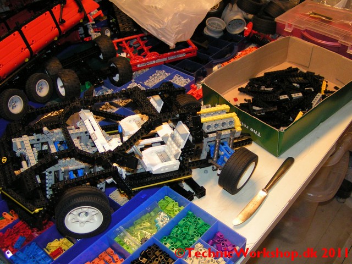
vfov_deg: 37.7
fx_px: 386
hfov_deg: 49.0
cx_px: 176
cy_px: 132
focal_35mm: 38
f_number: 2.8
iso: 200
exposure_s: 1/40
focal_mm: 5.8
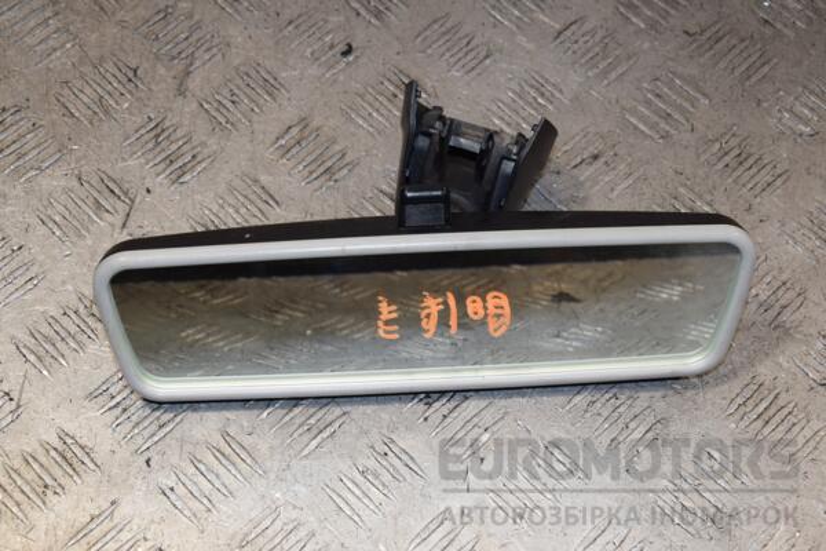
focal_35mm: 68
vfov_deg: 20.2
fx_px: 1549
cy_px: 276
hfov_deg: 29.9
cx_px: 413
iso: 800
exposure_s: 1/200
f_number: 8
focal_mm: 45
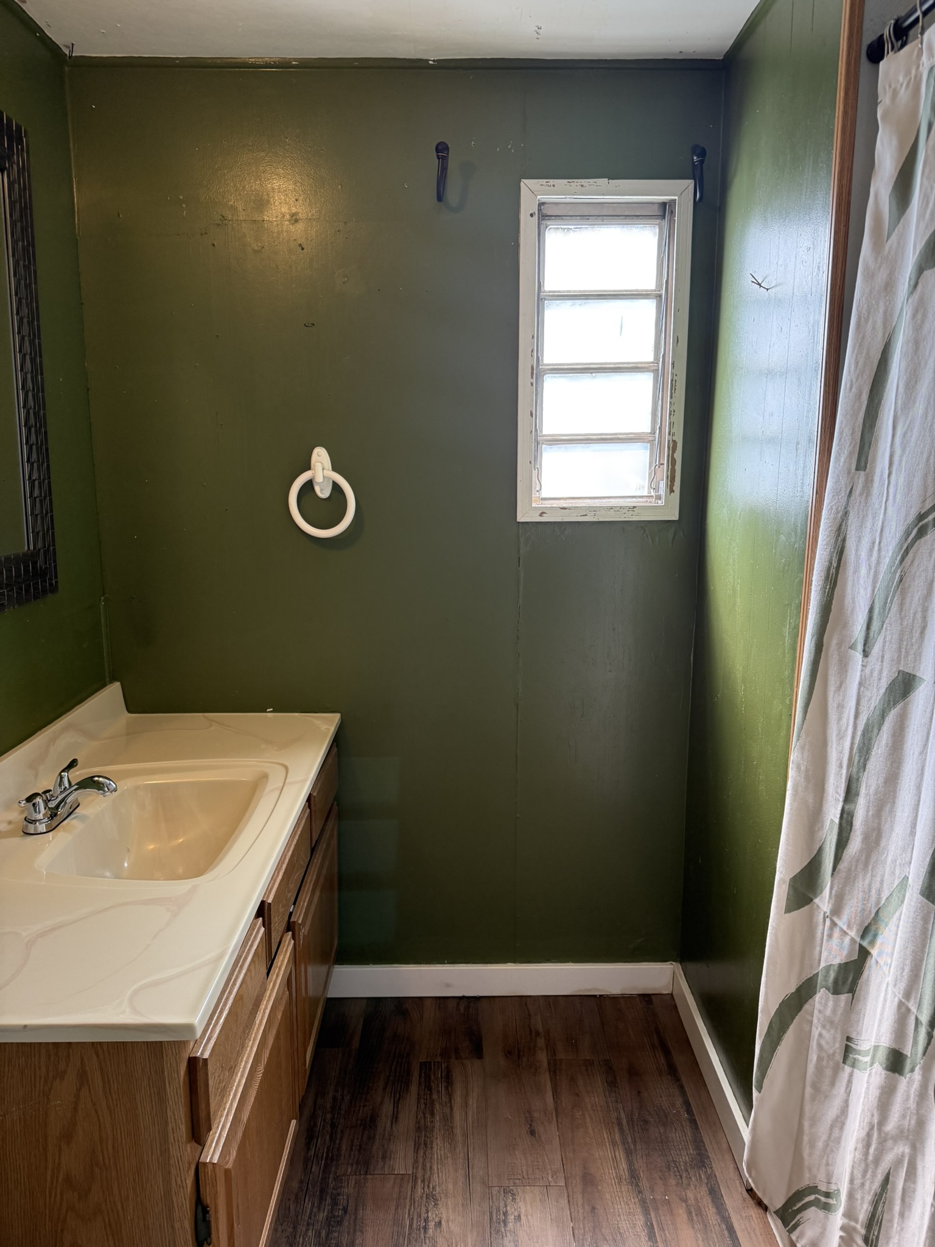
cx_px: 468
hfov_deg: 56.8
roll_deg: -0.4
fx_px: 864
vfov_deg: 71.6
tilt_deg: -12.4
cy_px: 624
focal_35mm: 24
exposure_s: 1/129
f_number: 1.78
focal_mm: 6.76
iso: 200
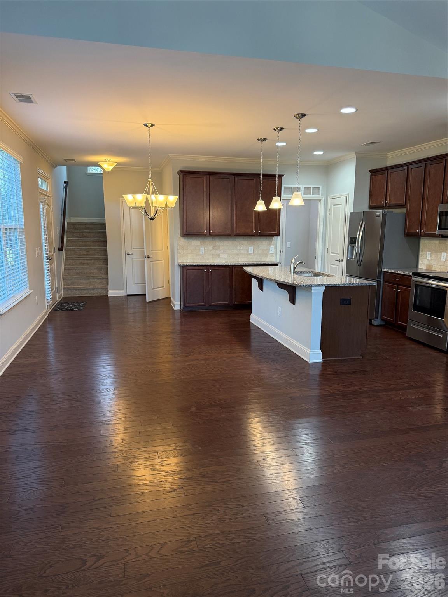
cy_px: 298
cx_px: 224
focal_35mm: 24
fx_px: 414
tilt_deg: -8.7
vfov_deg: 71.6
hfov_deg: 56.8
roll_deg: -0.8
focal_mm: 6.76
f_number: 1.78
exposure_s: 1/122
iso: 200
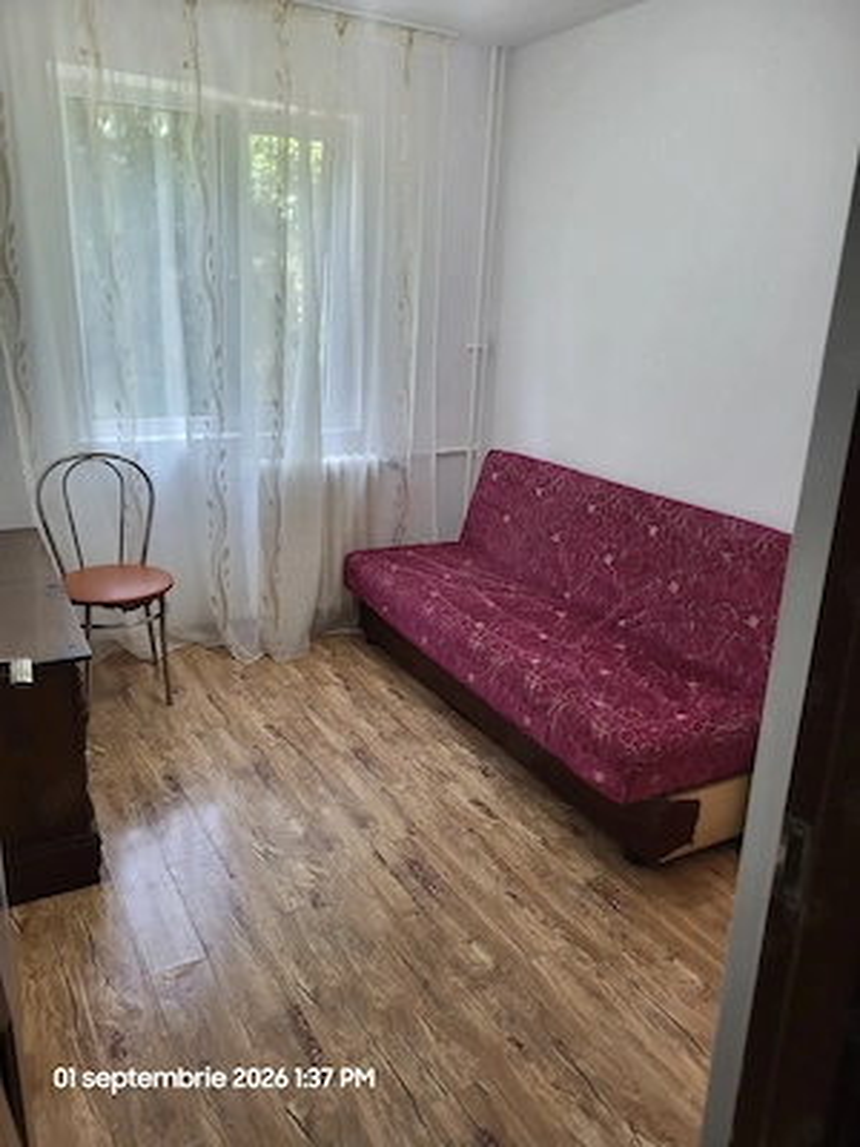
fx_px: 861
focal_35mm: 26
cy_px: 574
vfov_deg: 67.3
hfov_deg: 53.1
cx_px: 430
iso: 80
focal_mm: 5.4
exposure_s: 1/100
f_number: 1.8
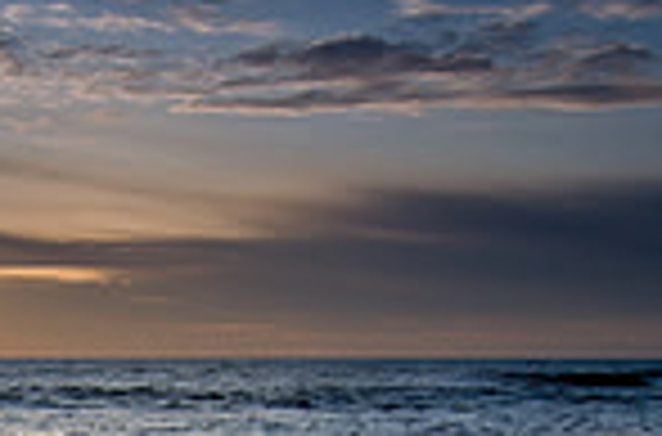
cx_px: -113
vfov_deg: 14.7
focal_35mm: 83
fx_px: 1521
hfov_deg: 22.7
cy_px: 730
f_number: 5.6
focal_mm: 14
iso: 200
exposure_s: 1/90
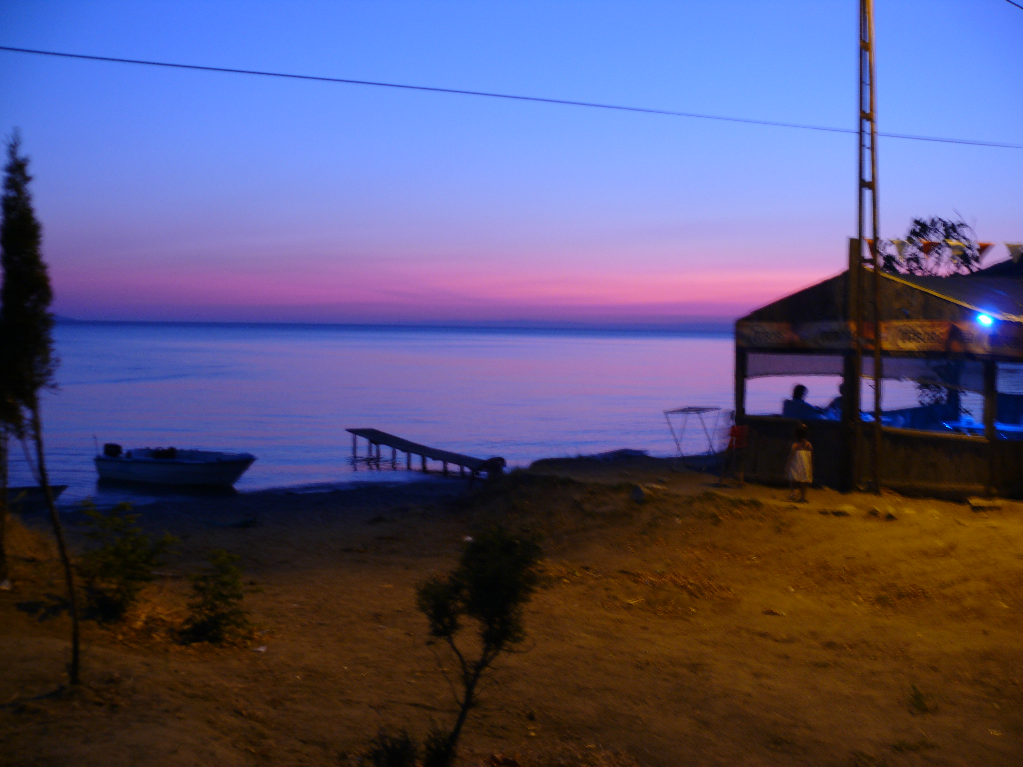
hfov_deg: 52.6
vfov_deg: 40.7
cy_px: 384
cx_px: 512
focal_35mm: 35
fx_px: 1034
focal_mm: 7.4
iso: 100
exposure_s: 1/2
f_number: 2.8
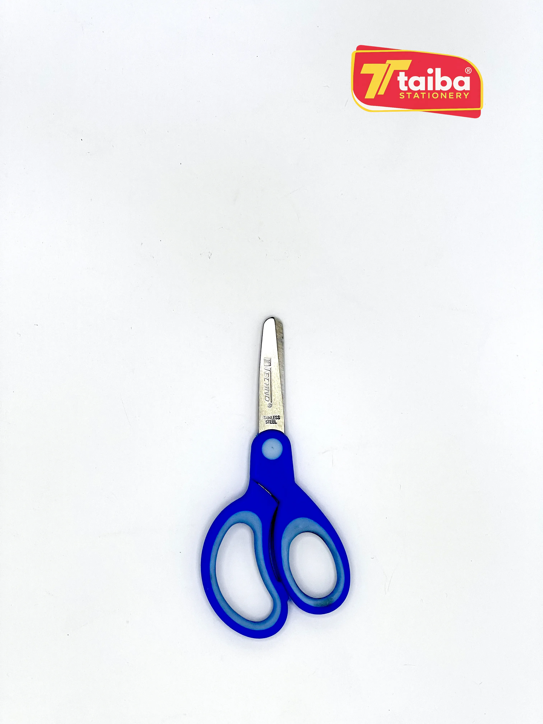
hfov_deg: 19.1
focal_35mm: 77
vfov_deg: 25.3
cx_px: 272
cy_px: 362
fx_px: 1610
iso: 50
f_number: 2.8
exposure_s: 1/100
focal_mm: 9
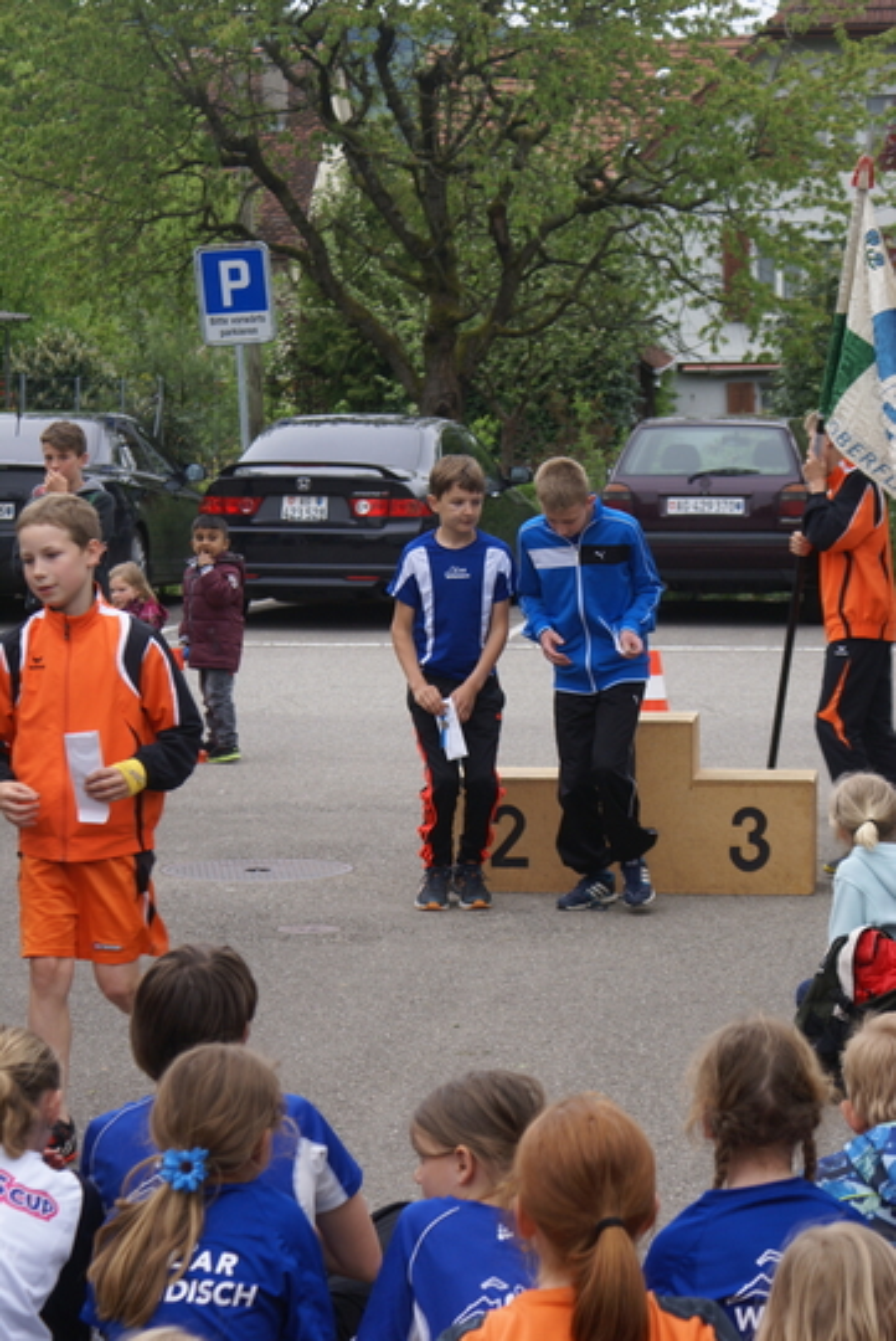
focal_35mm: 105
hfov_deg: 13.1
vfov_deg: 19.4
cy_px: 670
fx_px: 3912
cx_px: 448
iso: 250
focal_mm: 70
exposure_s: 1/250
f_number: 5.6
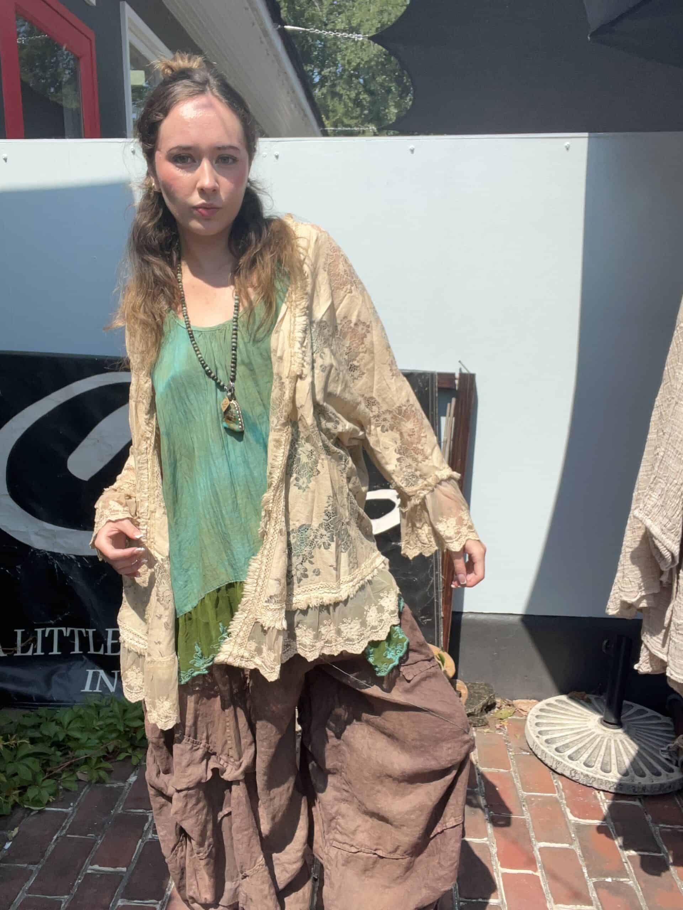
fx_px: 789
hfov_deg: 46.8
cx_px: 342
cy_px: 455
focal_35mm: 30
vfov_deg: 60.0
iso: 32
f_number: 2.2
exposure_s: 1/1148
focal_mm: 2.71
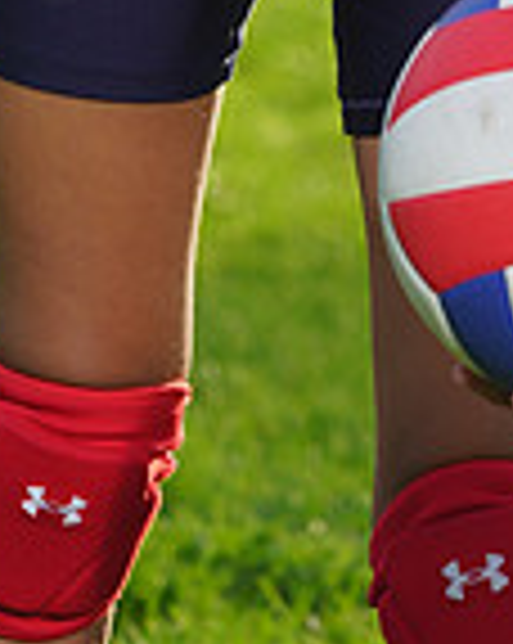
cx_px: 335
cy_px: -450
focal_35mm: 940
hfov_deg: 1.6
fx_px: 17878
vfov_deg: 2.1
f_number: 8
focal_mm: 247
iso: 160
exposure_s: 1/250
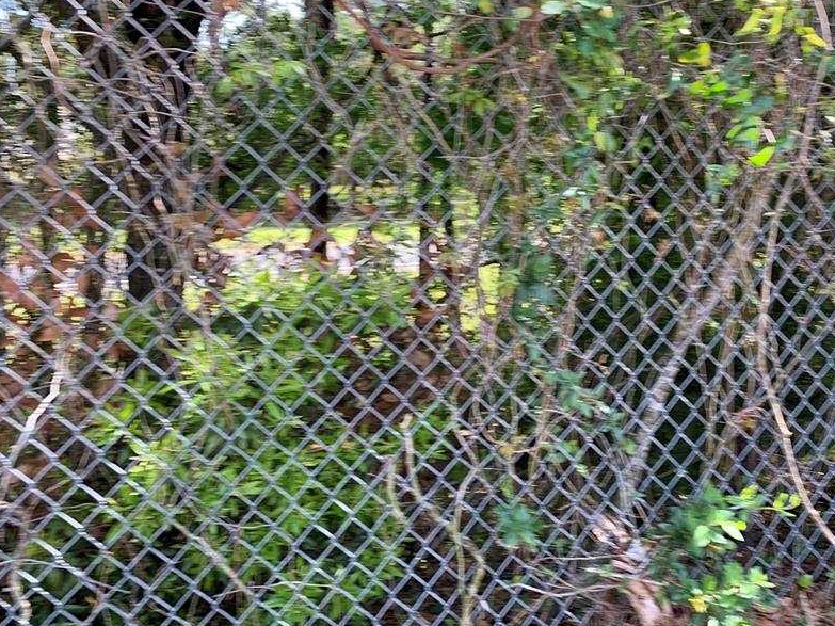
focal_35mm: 34
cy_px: 243
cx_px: 542
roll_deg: -2.6
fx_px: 820
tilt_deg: -9.9
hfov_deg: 53.1
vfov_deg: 41.5
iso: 25
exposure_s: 1/136
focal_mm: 4.25
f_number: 1.8
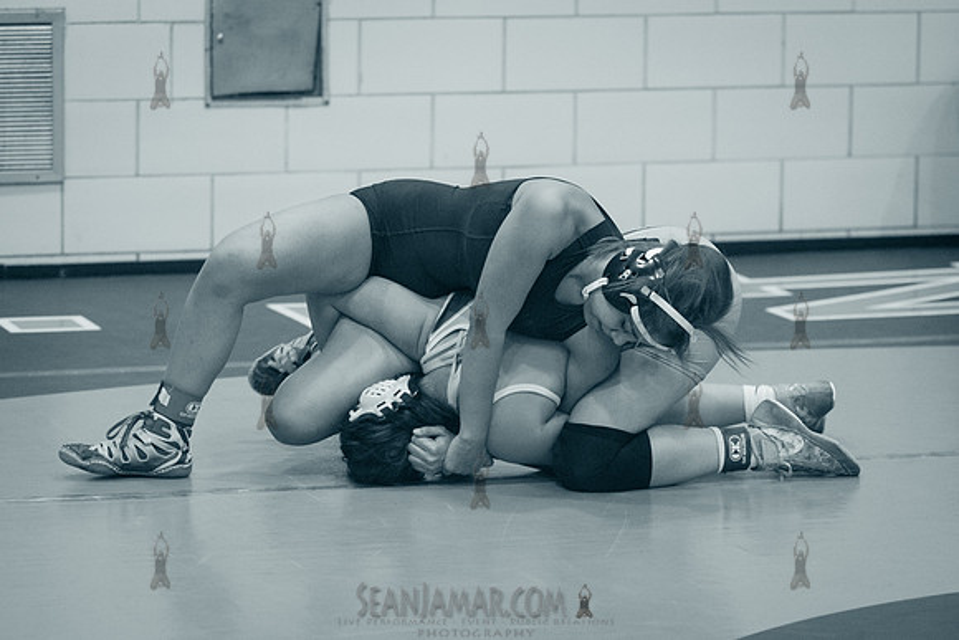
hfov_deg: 13.3
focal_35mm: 155
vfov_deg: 8.9
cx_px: 506
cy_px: 285
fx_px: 4118
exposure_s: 1/640
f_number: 3.5
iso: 8000
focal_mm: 120
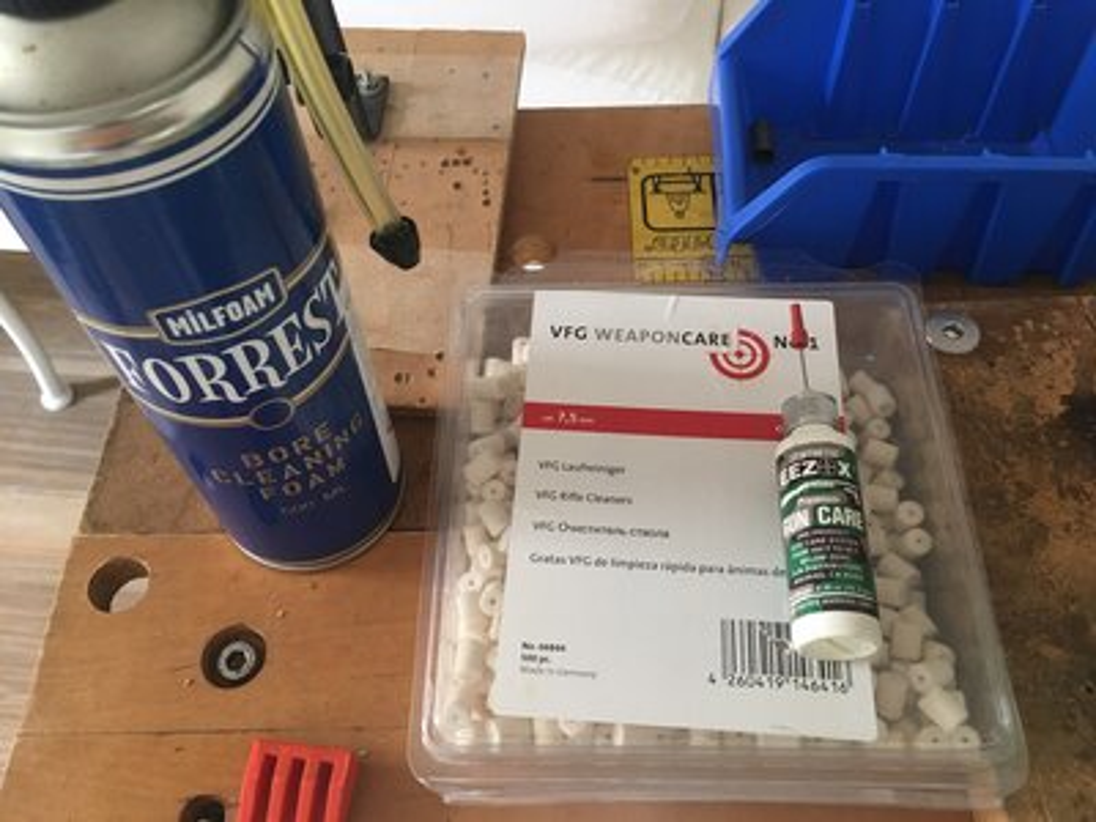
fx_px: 918
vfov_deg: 48.2
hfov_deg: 61.7
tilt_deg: -55.7
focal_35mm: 29
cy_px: 411
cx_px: 548
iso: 64
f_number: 2.2
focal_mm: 4.15
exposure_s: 1/17
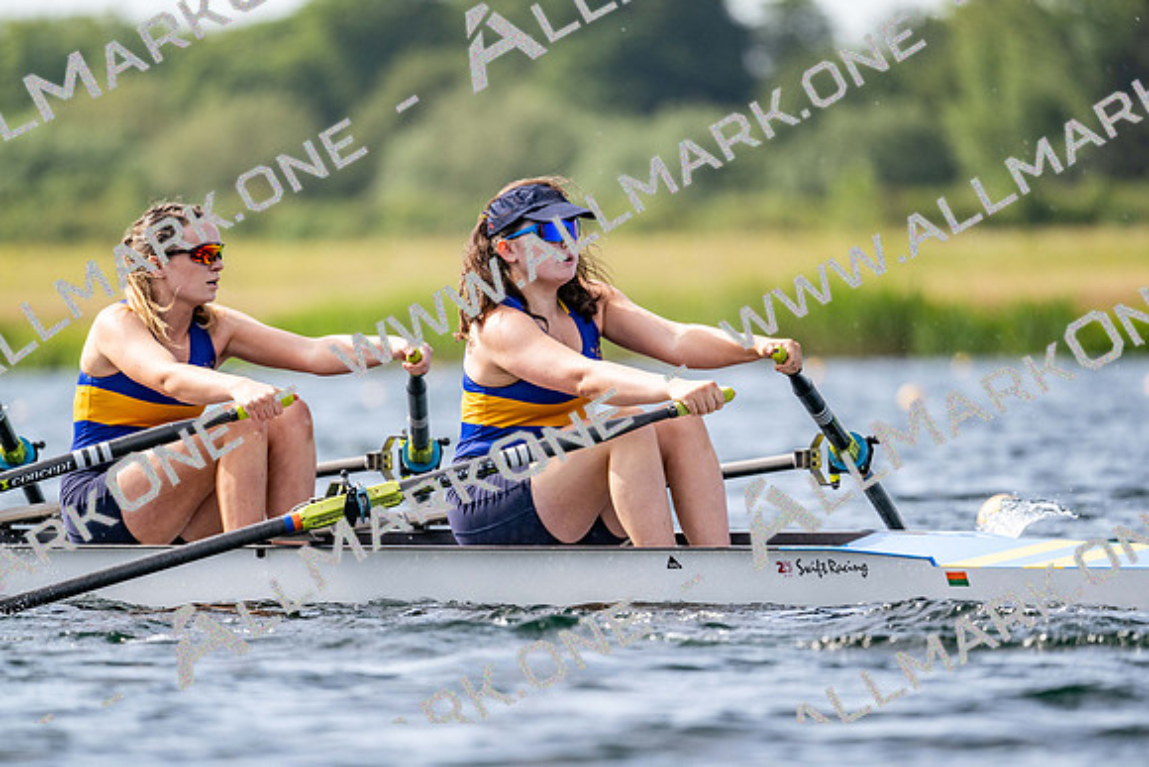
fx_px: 12769
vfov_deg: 3.4
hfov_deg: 5.2
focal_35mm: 400
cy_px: 384
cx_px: 574
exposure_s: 1/2500
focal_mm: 400
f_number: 4.5
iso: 360
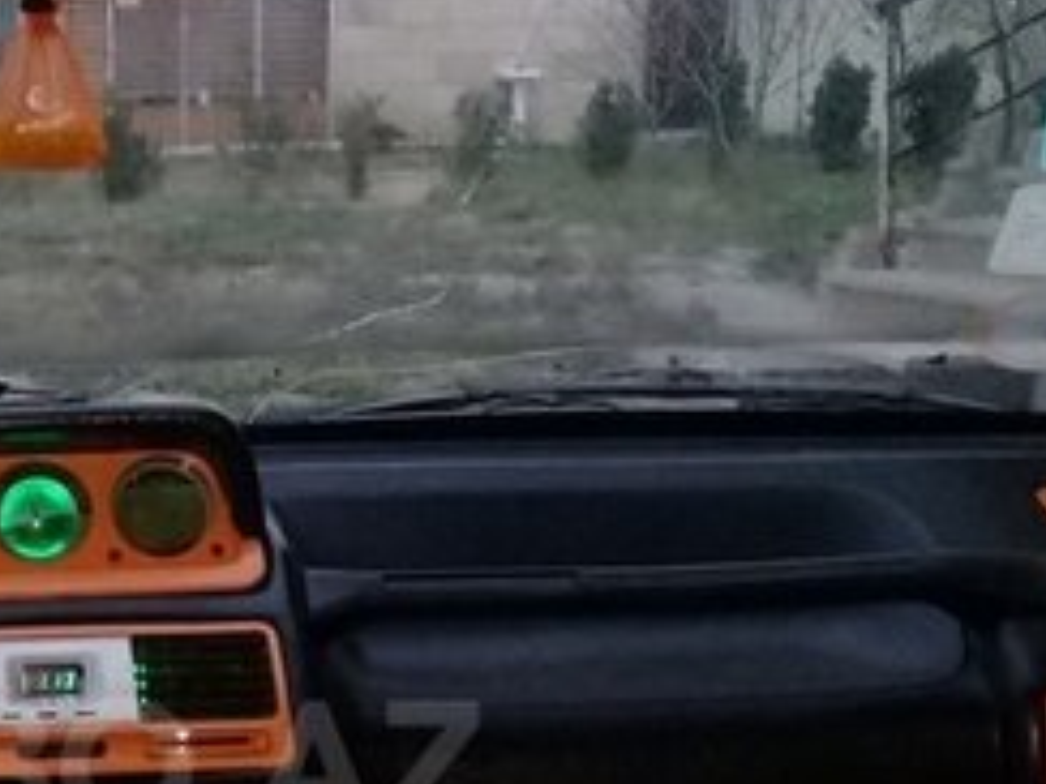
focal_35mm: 84
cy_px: 765
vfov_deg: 17.2
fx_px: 2538
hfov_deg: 22.5
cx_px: 43
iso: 250
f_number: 2.2
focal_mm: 3.3
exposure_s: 1/33
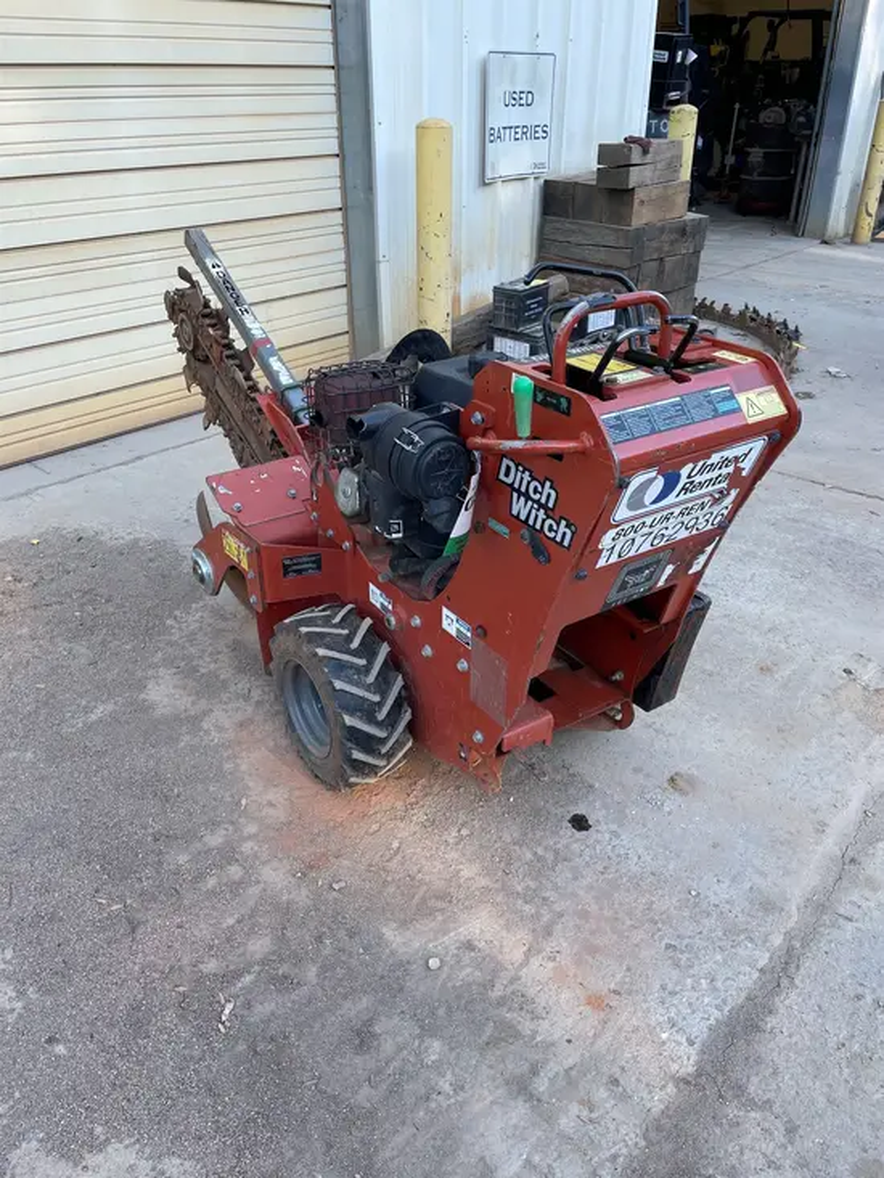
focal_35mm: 26
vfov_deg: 67.3
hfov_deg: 53.1
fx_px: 885
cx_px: 442
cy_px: 589
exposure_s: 1/209
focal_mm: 4.2
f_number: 1.6
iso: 32
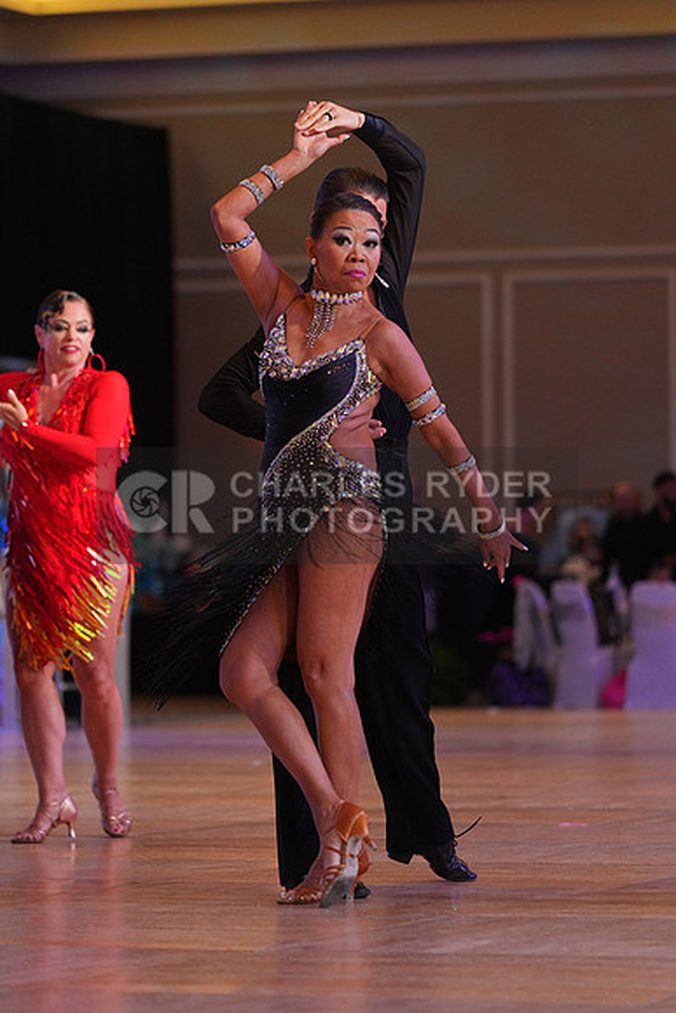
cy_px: 506
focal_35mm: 174
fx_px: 4898
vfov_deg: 11.8
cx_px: 338
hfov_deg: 7.9
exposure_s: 1/400
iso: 2500
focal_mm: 174
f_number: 4
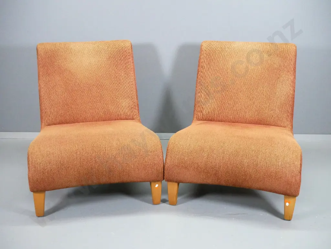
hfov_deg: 42.9
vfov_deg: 32.9
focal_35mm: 44
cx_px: 166
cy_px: 124
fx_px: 421
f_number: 5.6
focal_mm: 22
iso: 3200
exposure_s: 1/100
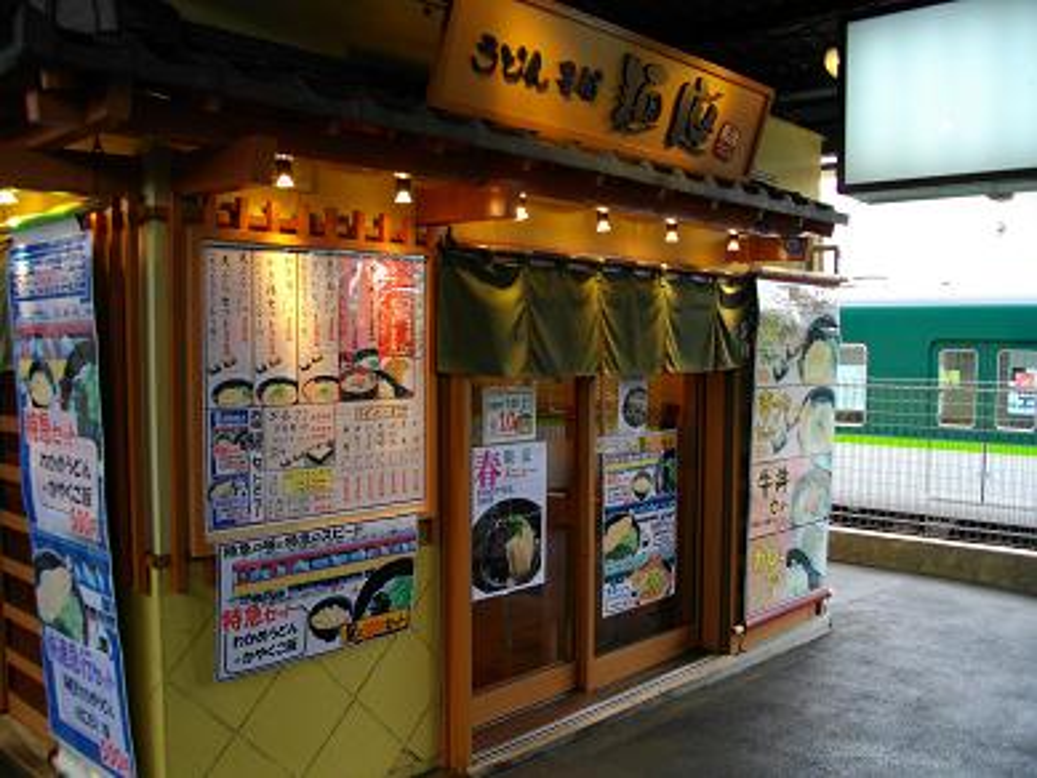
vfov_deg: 44.2
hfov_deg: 56.8
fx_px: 959
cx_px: 518
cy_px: 389
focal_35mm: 32
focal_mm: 5.7
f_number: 2.9
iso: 155
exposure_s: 1/125
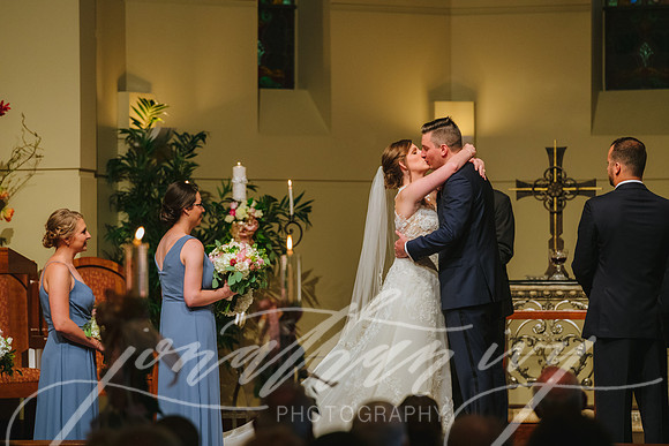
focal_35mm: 200
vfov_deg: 6.9
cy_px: 223
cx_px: 334
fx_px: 3717
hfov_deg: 10.3
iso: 1600
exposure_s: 1/160
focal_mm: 200
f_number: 2.8
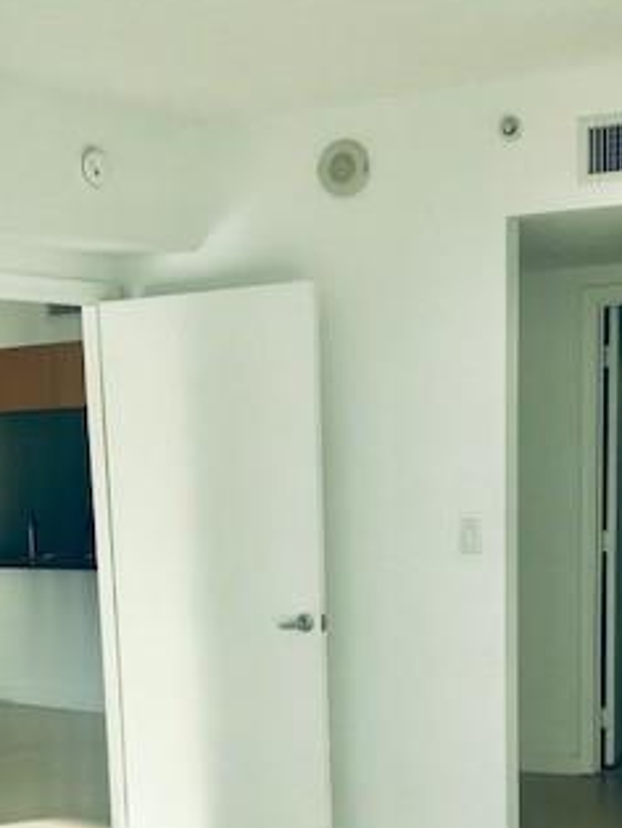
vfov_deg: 32.5
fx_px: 1364
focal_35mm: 57
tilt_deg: -8.3
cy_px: 699
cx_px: 250
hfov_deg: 25.6
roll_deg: +2.4
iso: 20
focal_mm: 3.99
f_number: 1.8
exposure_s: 1/643
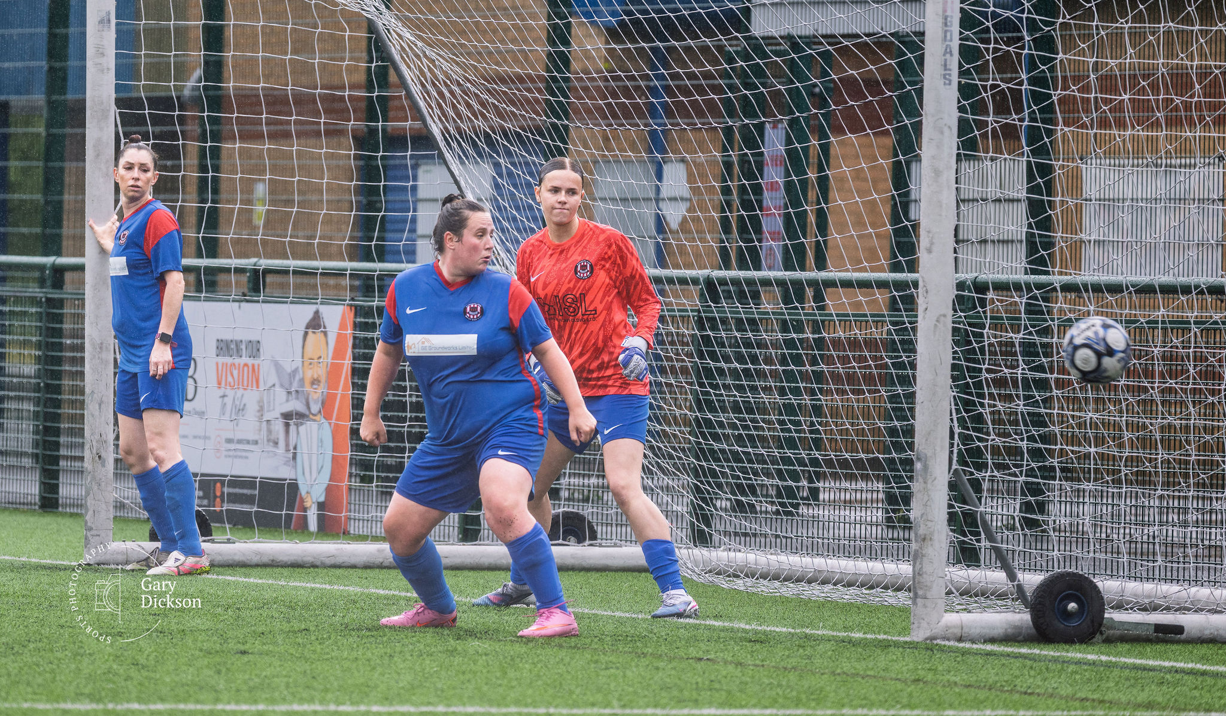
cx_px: 469
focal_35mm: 321
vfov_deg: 3.9
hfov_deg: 6.7
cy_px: 232
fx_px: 10546
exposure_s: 1/1000
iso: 500
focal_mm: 250
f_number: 5
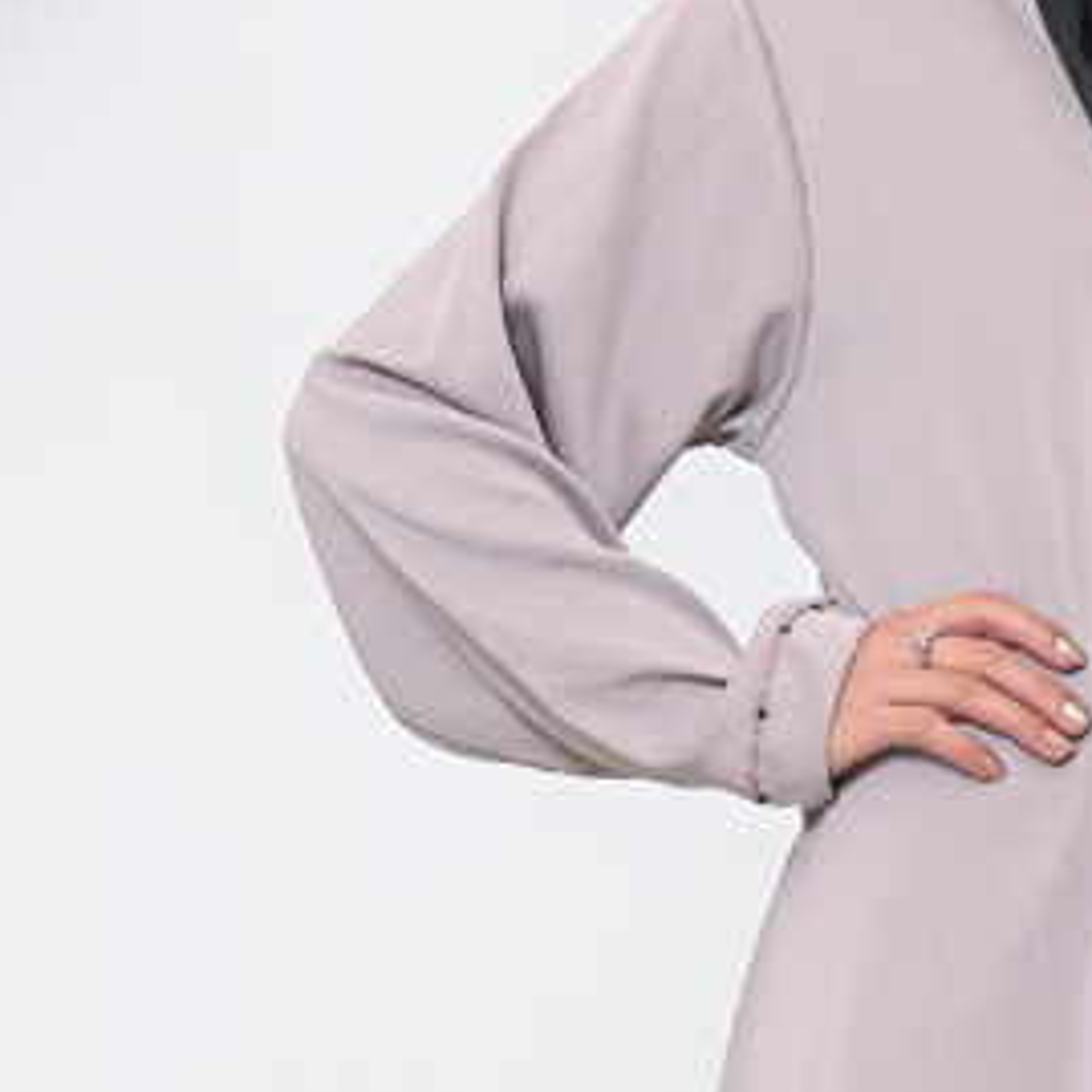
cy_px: 1181
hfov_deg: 10.4
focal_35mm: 166
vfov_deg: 10.4
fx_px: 5925
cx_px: 1076
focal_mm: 50
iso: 125
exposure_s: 1/200
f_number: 4
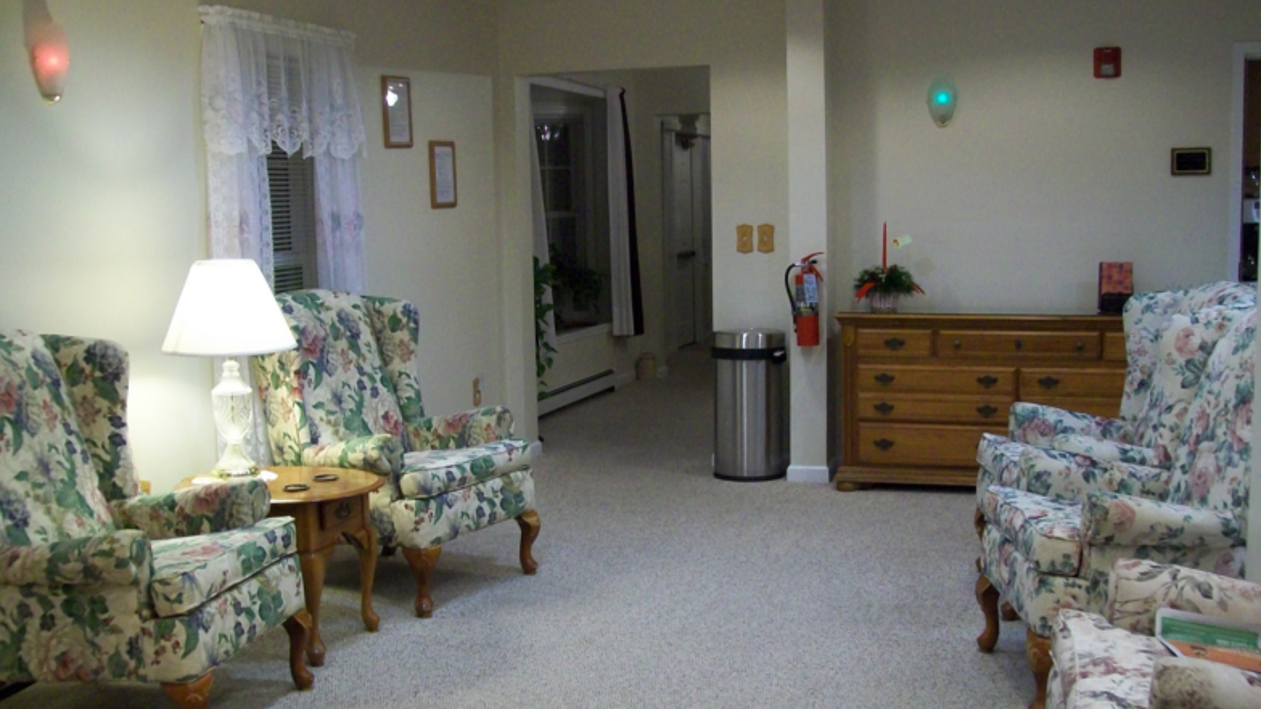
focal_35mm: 40
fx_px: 1337
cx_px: 621
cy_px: 391
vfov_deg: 29.7
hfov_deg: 50.5
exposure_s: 1/30
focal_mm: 6
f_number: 2.7
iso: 160
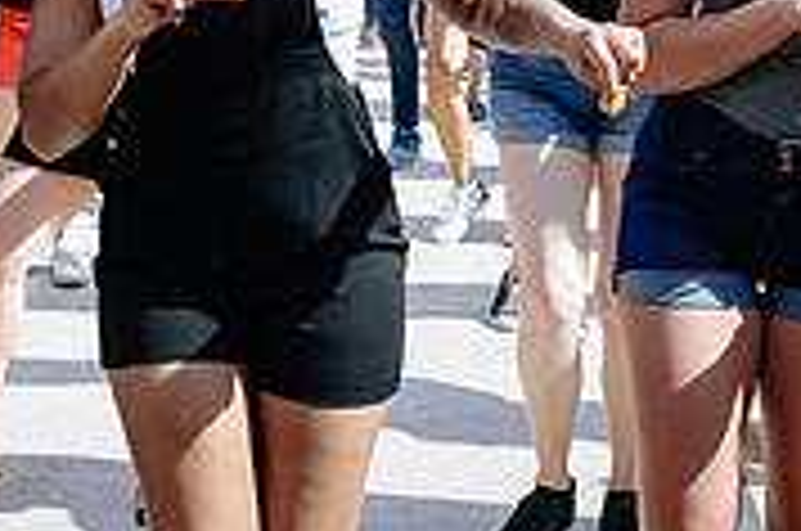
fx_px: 1843
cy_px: 110
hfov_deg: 24.2
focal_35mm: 83
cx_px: 184
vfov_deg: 16.3
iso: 100
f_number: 4
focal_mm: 17
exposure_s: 1/1000
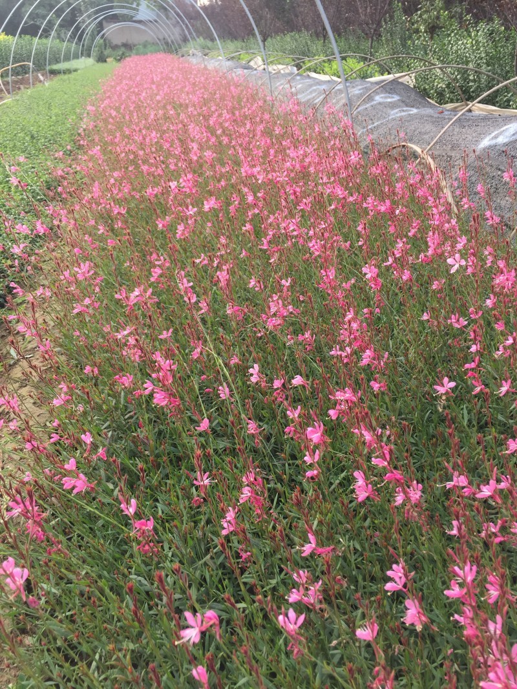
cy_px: 344
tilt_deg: -25.4
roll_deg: -0.2
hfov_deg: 48.2
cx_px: 258
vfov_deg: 61.6
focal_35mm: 29
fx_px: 577
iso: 32
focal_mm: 4.15
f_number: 2.2
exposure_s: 1/237
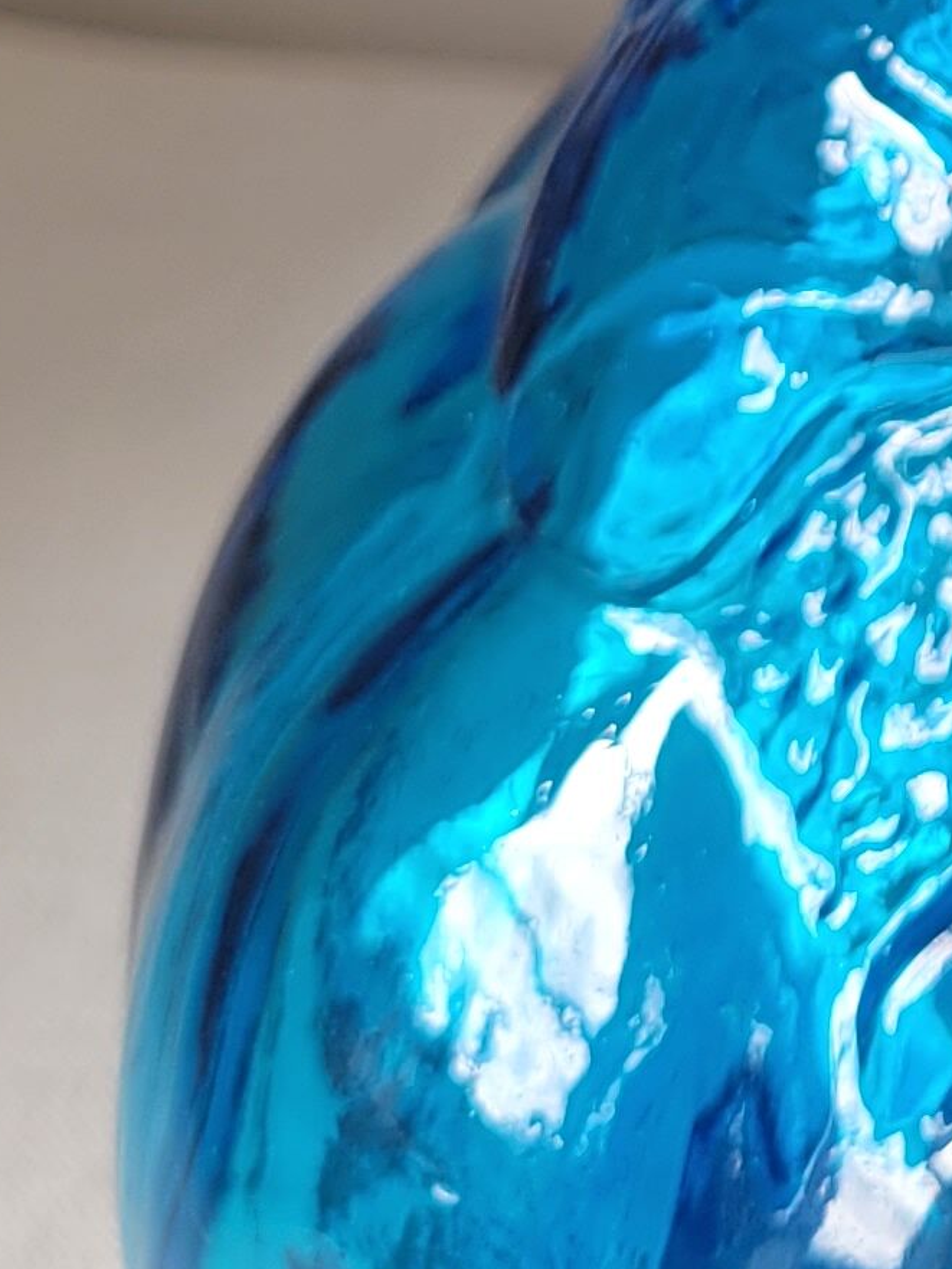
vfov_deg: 14.9
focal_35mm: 119
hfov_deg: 11.5
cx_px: 1741
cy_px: -861
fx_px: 4363
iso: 40
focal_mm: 5.4
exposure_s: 1/161
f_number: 1.8
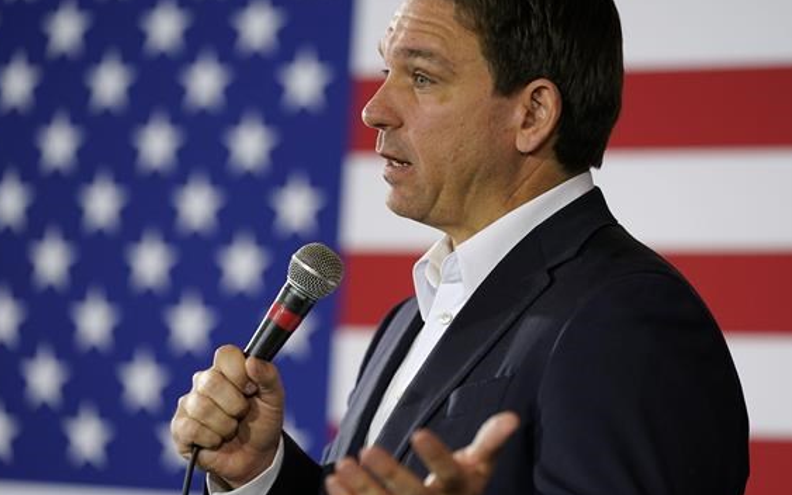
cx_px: 415
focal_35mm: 193
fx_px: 4166
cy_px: 230
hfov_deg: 10.9
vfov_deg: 6.8
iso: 1600
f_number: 3.2
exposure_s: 1/400
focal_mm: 164
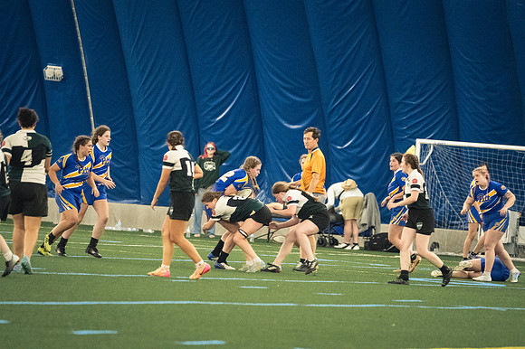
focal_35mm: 300
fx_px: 4372
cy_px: 174
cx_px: 262
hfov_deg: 6.9
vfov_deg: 4.6
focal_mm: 200
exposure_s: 1/400
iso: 12800
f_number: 2.8
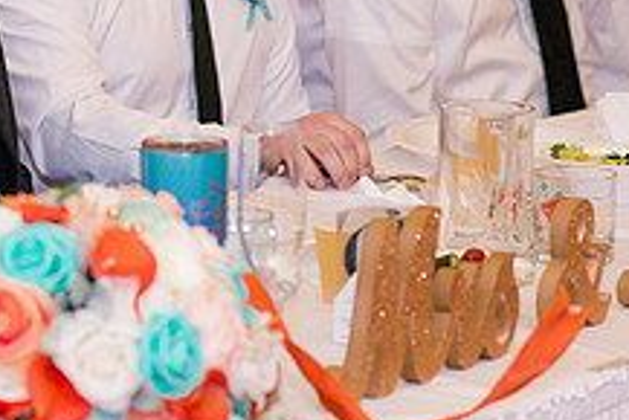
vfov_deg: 6.0
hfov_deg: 8.9
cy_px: -114
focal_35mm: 227
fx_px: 3969
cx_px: -145
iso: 640
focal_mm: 85
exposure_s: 1/100
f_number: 3.2
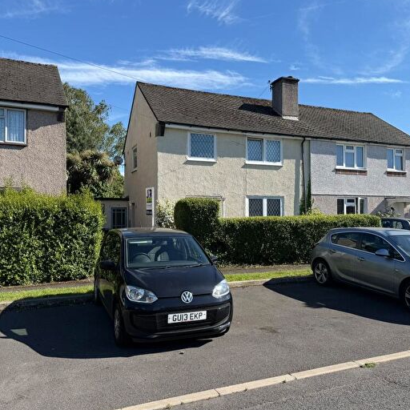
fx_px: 389
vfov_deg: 55.6
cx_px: 228
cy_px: 203
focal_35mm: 29
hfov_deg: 55.5
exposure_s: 1/3279
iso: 80
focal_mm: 6.76
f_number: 1.78
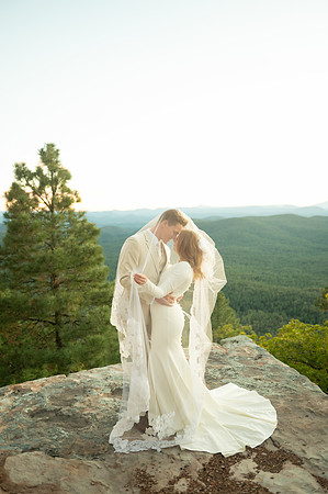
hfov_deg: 44.9
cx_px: 164
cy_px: 247
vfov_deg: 63.7
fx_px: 397
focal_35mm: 29
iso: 1000
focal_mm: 29
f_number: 2.8
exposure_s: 1/125
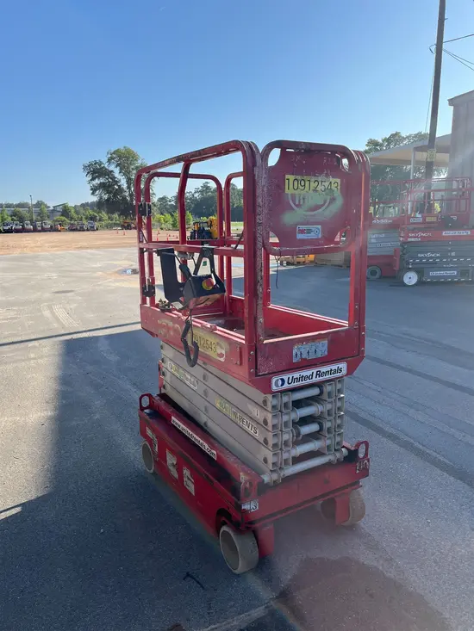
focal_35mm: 26
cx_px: 237
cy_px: 316
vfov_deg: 67.3
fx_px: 475
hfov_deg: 53.1
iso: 50
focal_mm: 5.1
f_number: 1.6
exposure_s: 1/2024
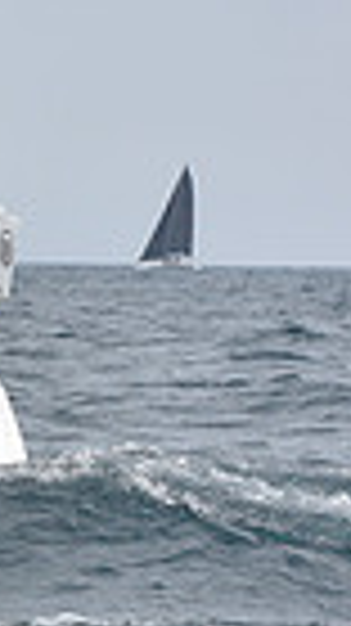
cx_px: -927
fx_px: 5785
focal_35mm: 349
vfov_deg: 6.2
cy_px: 20
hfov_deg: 3.4
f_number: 9
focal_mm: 80
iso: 250
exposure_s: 1/800
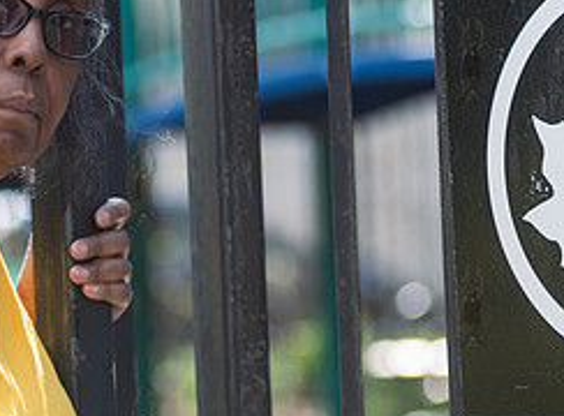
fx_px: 4487
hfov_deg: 7.2
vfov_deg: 5.3
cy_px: 160
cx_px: 83
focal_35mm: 277
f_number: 3.2
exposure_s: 1/640
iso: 200
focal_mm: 105
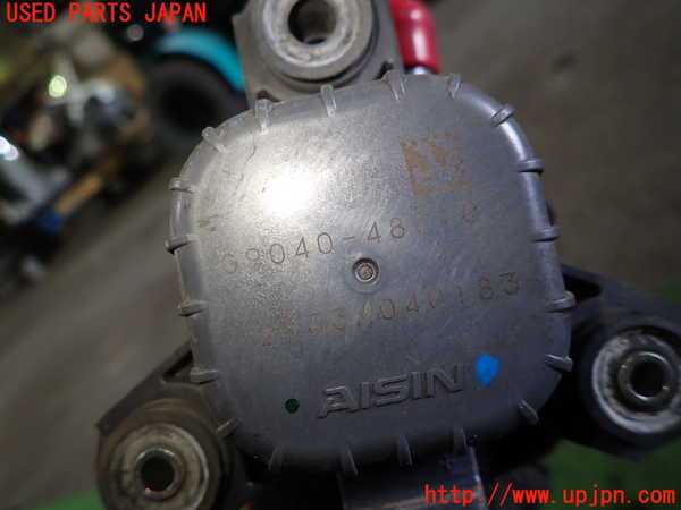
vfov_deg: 54.9
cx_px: 340
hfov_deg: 69.4
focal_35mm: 25
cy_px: 255
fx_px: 492
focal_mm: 4.5
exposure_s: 1/60
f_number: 2
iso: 125
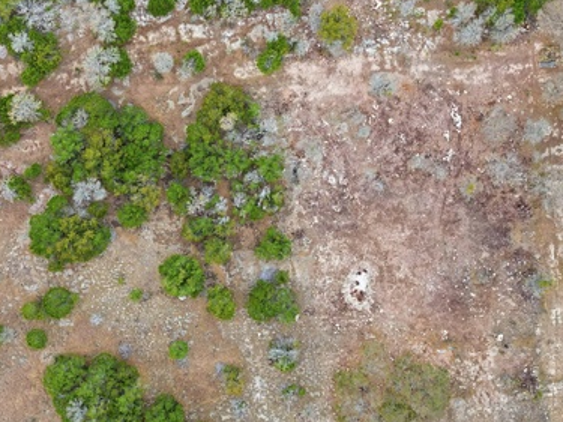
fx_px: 667
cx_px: 239
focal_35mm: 41
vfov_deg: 35.1
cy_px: 188
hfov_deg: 45.6
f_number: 1.7
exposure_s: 1/320
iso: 100
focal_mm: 6.7
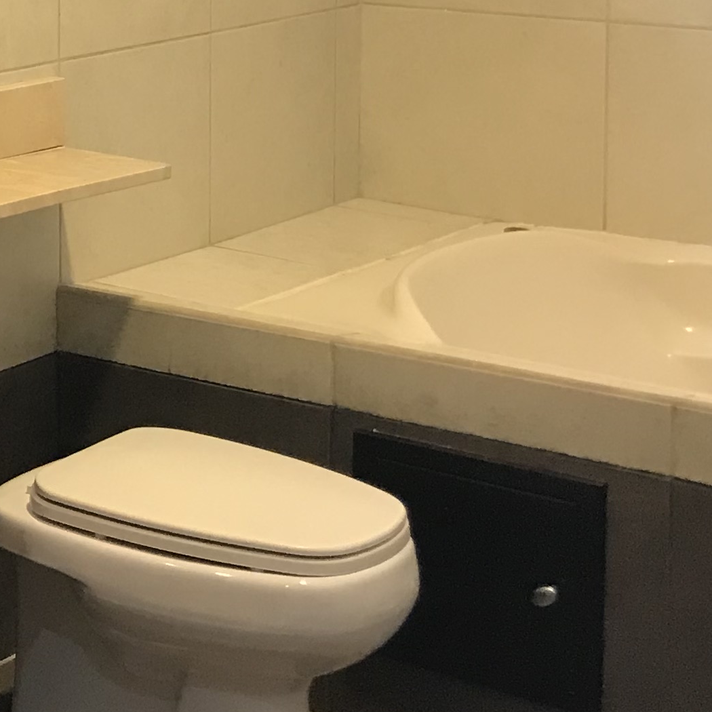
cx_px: -443
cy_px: -86
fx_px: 2211
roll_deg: +0.7
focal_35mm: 95
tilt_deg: -3.1
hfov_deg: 16.3
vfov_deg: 17.6
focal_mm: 3.99
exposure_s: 1/15
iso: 40
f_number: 1.8
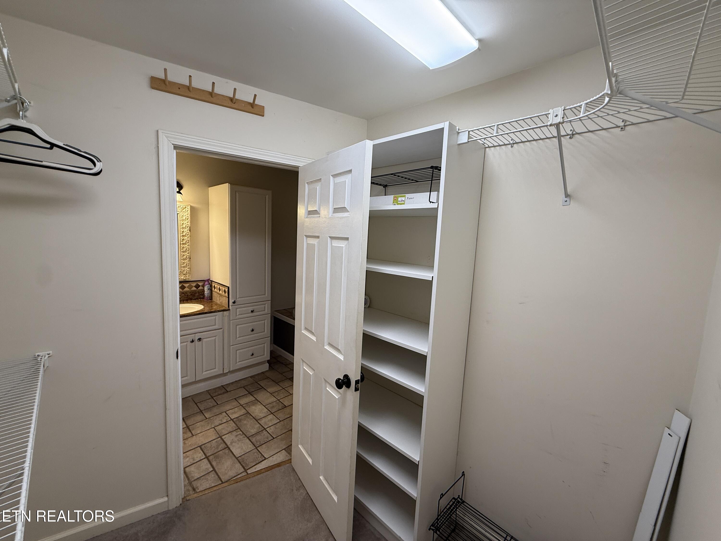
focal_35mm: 14
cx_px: 360
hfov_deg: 102.1
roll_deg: -3.1
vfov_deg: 85.7
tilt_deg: -4.6
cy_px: 270
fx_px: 292
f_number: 2.2
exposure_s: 1/120
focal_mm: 2.22
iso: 100
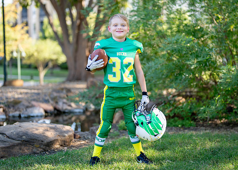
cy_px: 84
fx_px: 459
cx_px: 128
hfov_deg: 29.0
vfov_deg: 20.9
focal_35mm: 68
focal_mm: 50
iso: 100
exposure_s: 1/800
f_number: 1.2
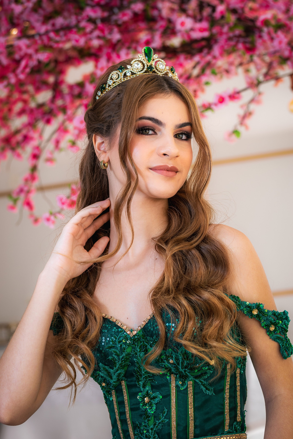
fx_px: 916
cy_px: 220
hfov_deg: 18.2
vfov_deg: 27.0
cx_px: 146
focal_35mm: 75
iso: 100
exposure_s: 1/200
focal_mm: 50
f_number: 3.5
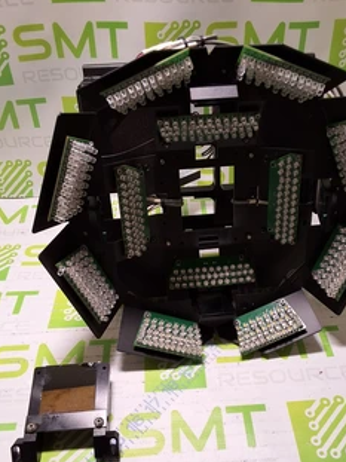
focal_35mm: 36
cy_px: 279
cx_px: 193
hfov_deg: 39.6
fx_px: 480
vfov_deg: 51.0
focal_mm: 2.91
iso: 40
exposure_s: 1/120
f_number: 1.9
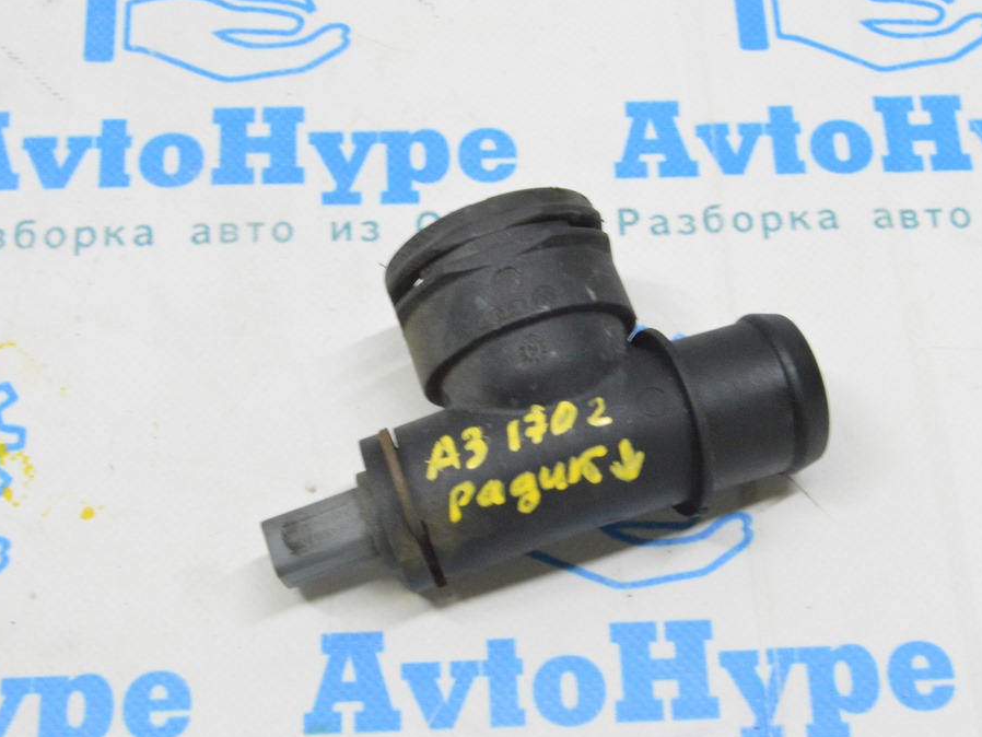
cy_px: 370
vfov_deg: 21.3
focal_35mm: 69
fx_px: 1958
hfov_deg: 28.1
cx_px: 533
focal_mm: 42
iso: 6400
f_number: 20
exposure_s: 1/15
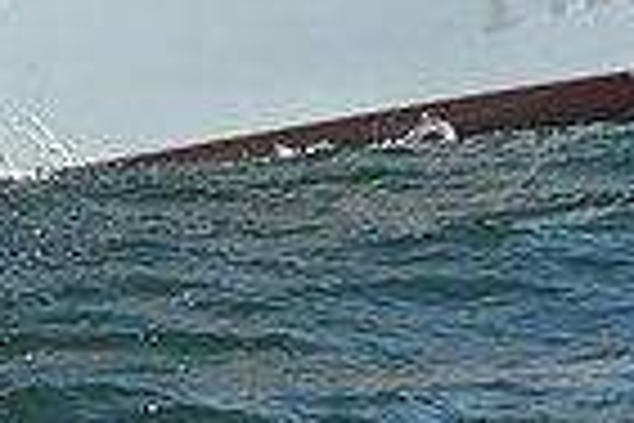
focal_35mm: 411
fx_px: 7238
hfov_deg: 5.0
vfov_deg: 3.3
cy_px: -254
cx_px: 247
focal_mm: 100
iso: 320
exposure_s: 1/800
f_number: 11
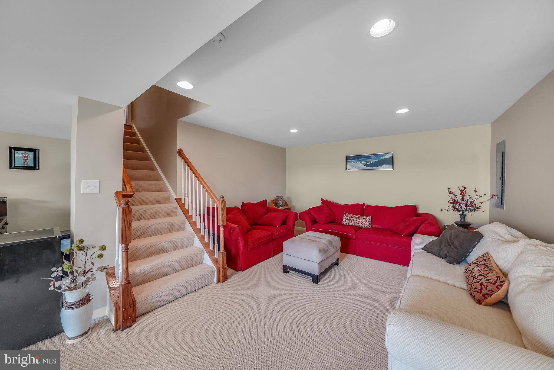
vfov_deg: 90.0
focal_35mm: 12
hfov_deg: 112.6
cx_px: 277
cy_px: 185
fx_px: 185
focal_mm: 12
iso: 3200
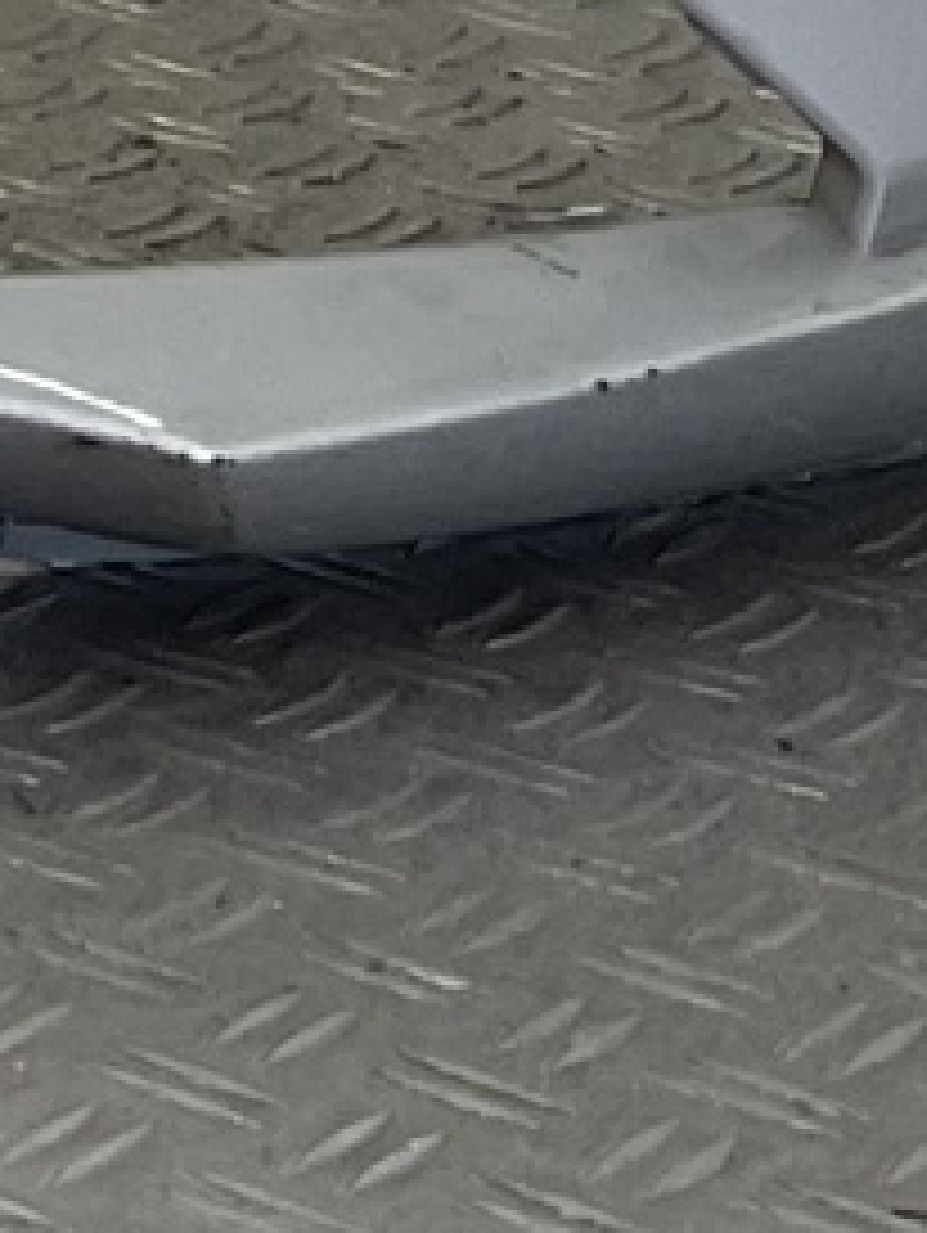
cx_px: -2272
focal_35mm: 213
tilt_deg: -8.3
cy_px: -1188
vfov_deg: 8.8
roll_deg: -1.6
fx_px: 7594
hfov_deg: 6.2
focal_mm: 3
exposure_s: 1/165
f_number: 1.8
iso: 16
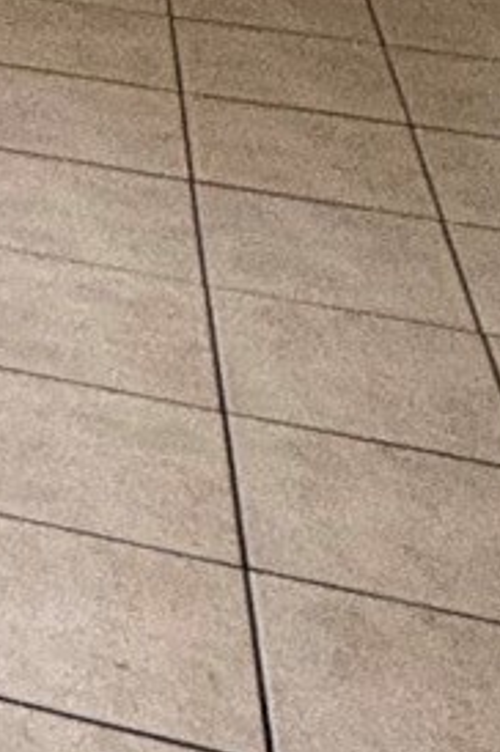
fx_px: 2276
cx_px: -915
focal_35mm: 109
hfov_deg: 10.0
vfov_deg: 17.6
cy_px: -211
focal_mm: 2.22
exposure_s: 1/60
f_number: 2.2
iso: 500
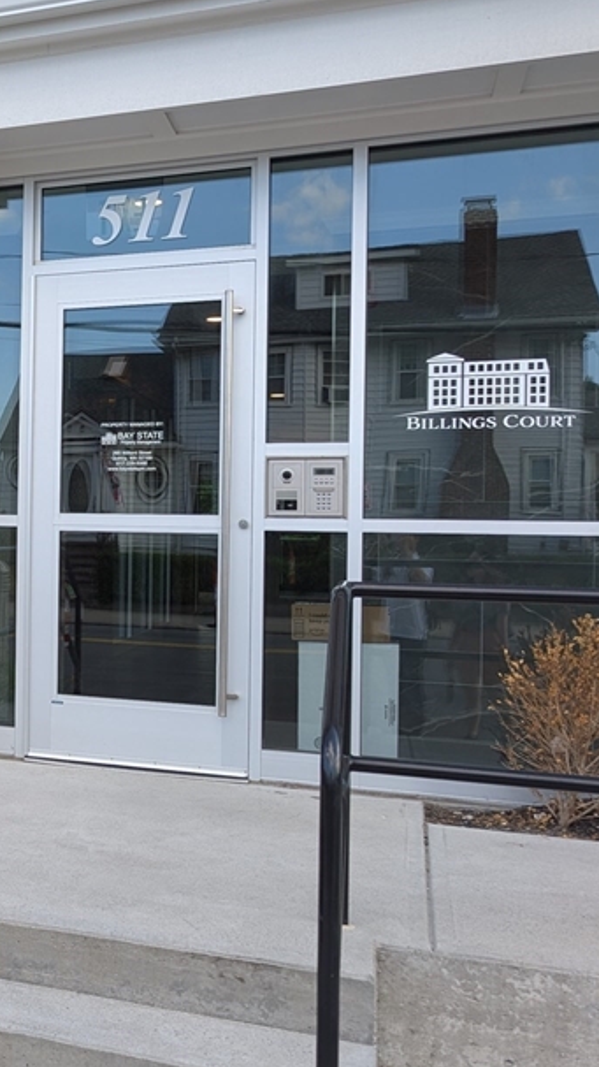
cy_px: 496
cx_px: -279
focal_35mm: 44
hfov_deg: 22.6
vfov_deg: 46.4
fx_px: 1244
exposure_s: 1/238
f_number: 1.68
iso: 22
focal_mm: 6.9
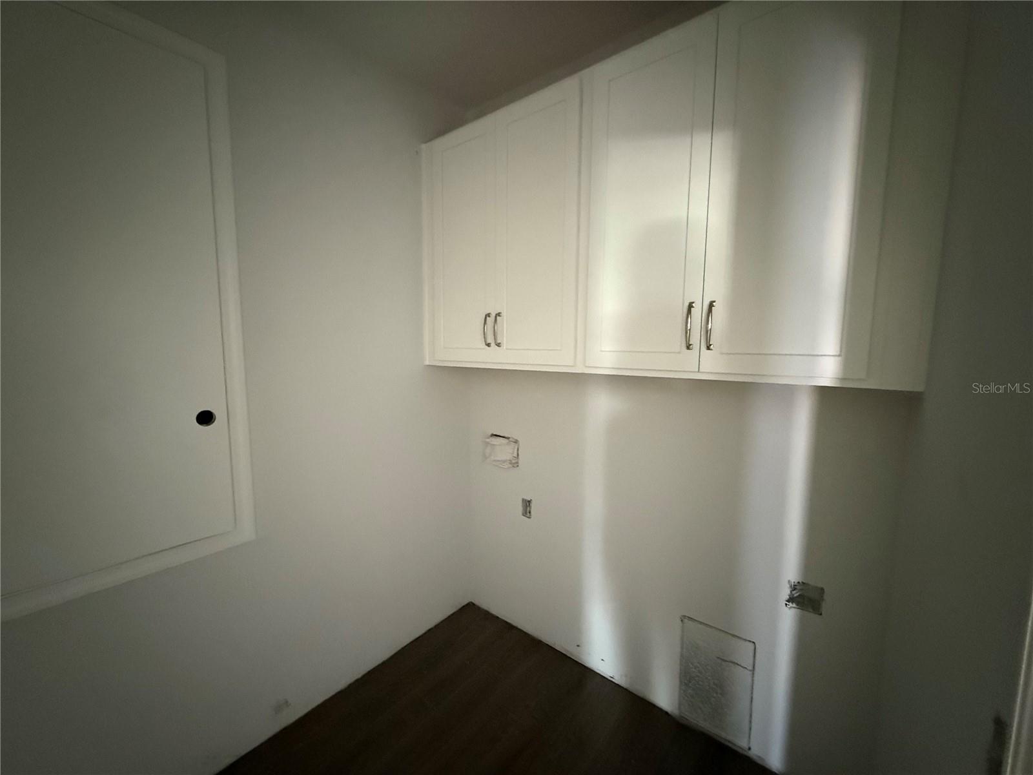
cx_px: 516
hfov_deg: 102.1
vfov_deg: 85.7
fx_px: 418
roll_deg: -0.3
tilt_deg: -4.9
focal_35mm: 14
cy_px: 388
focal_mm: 2.22
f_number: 2.2
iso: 1250
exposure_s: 1/44
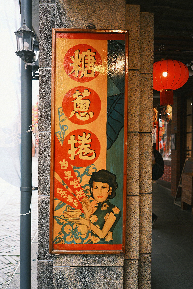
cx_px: 96
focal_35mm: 35
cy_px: 144
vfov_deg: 54.4
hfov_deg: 37.9
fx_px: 281
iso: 200
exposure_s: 1/125
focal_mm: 35
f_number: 2.5
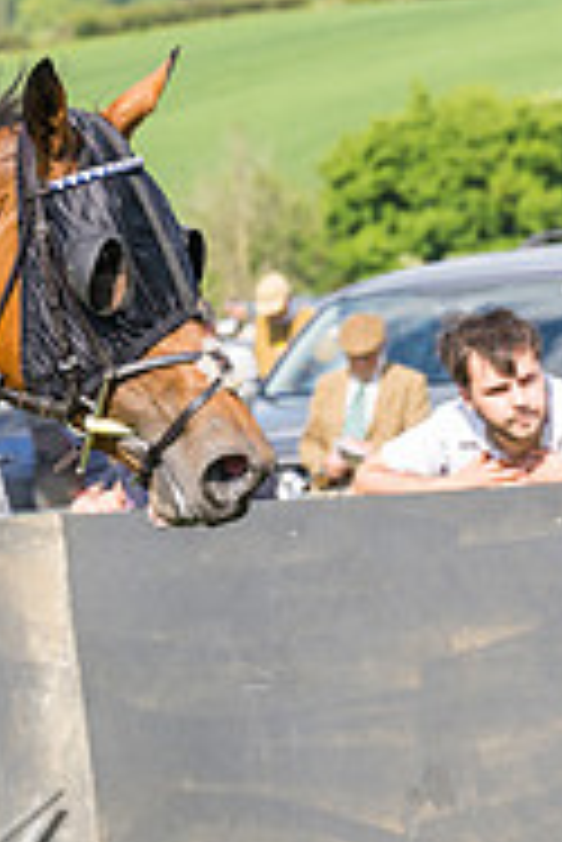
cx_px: -517
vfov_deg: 5.6
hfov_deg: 3.7
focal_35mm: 368
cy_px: 637
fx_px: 8601
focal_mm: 91
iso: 400
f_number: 5
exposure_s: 1/1600
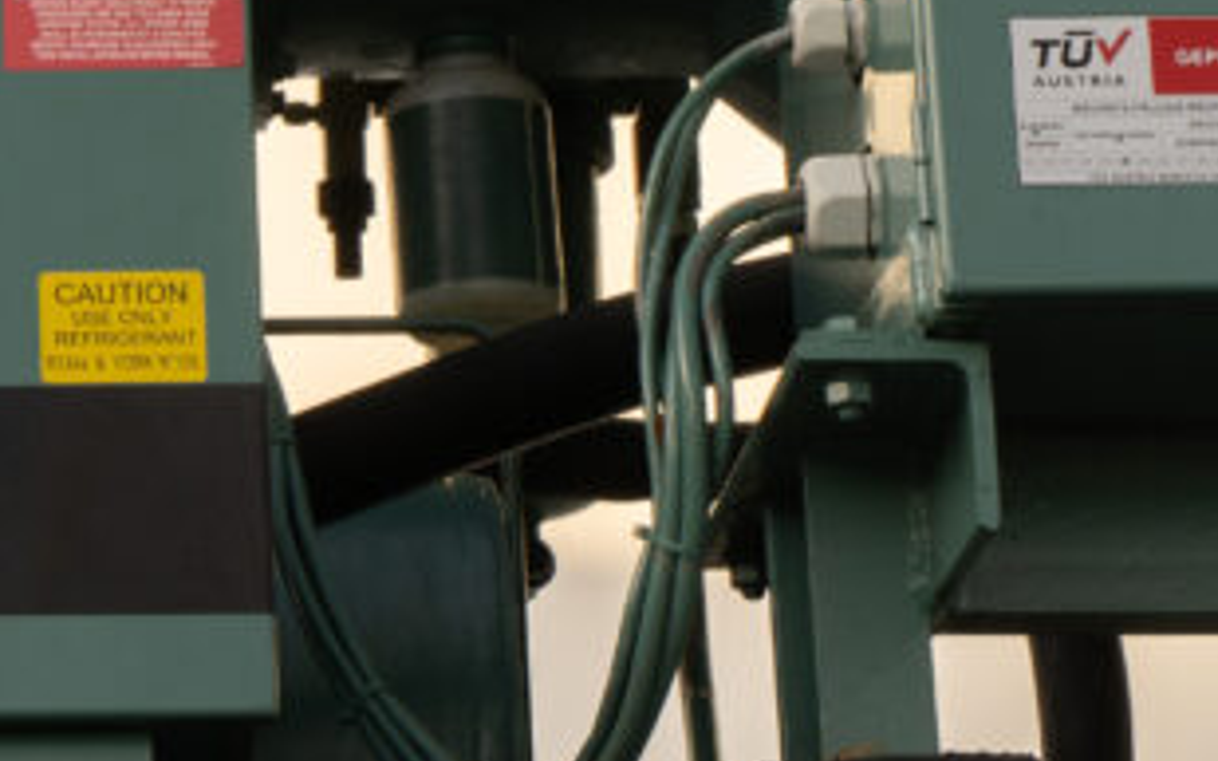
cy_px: -37
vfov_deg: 5.8
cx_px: -769
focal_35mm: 226
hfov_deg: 9.0
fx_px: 7501
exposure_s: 1/80
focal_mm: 67
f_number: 13
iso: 200
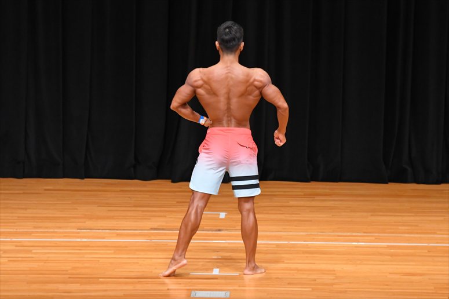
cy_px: 150
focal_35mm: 270
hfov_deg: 7.6
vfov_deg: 5.1
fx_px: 3366
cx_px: 224
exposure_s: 1/400
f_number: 5.6
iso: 4000
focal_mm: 180
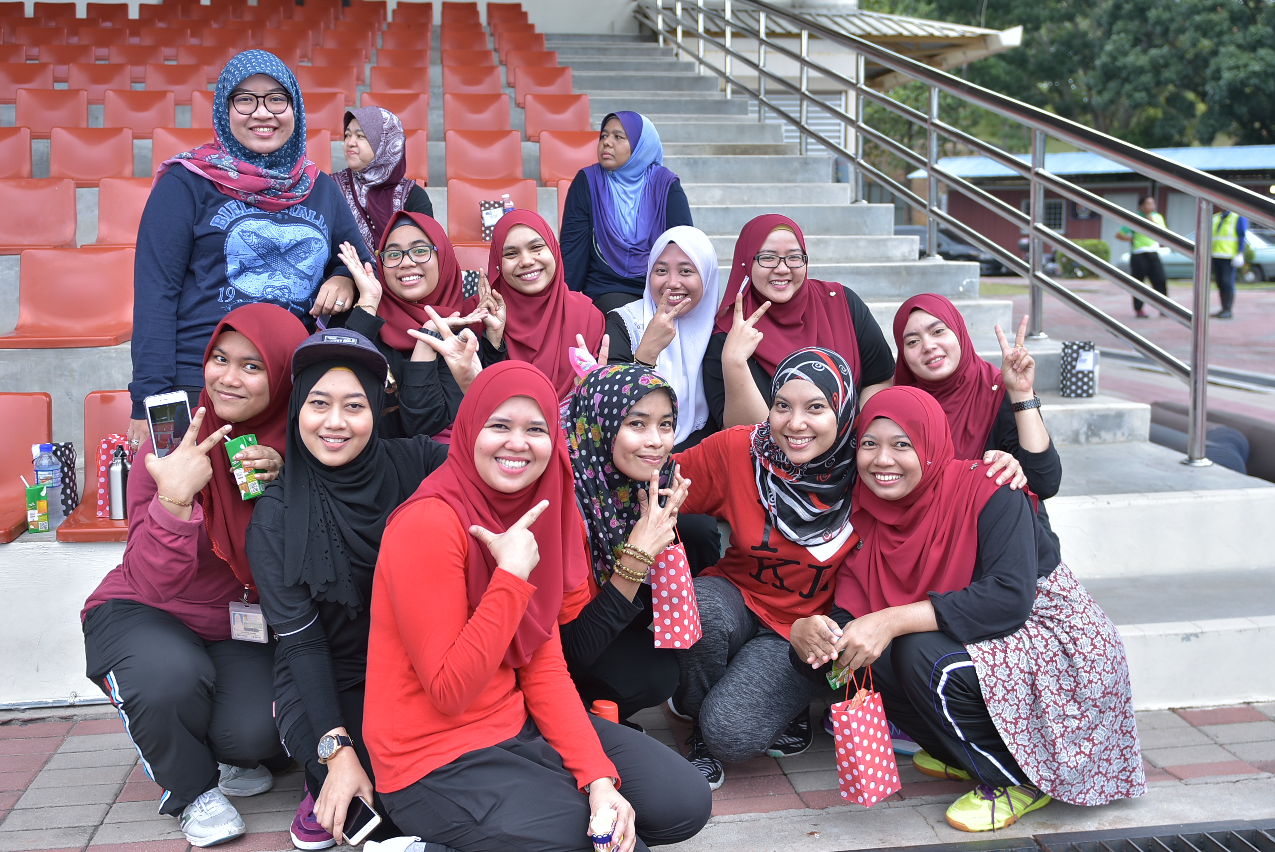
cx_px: 638
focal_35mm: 36
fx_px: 1276
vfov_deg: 36.9
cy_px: 426
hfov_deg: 53.1
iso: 100
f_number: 2.8
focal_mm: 24
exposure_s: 1/200
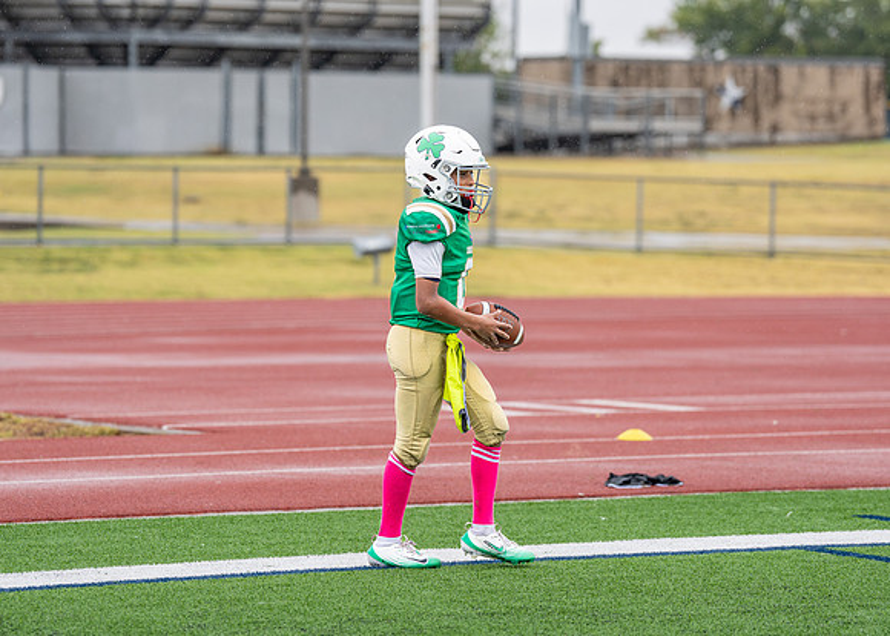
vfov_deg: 9.0
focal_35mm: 161
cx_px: 404
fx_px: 4057
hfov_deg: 12.5
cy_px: 274
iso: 400
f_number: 2.8
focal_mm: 125
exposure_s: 1/1000
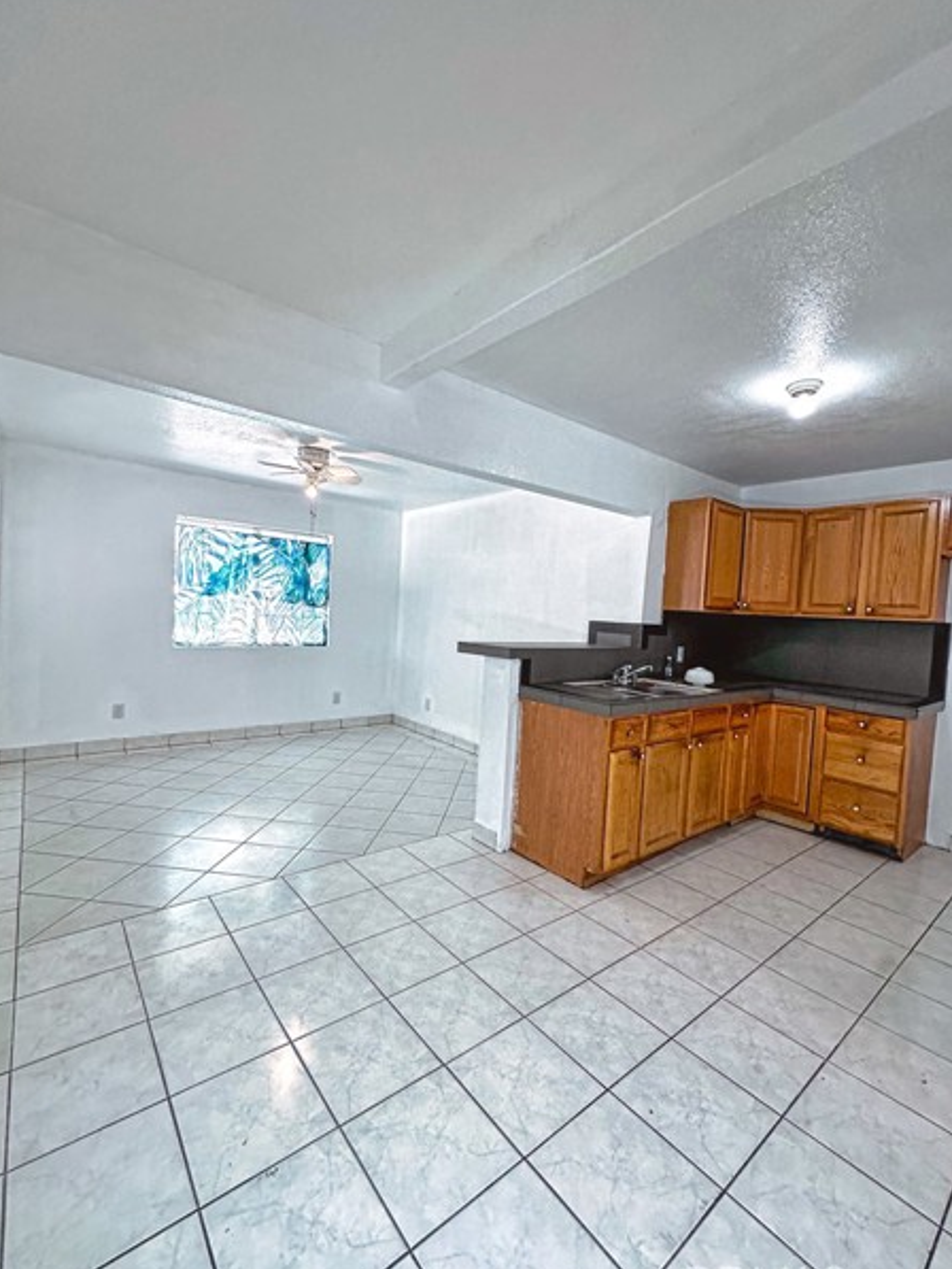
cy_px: 636
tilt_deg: -2.4
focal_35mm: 15
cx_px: 461
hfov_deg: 81.7
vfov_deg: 98.2
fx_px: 550
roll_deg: -4.5
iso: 160
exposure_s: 1/120
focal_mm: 2.22
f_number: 2.2
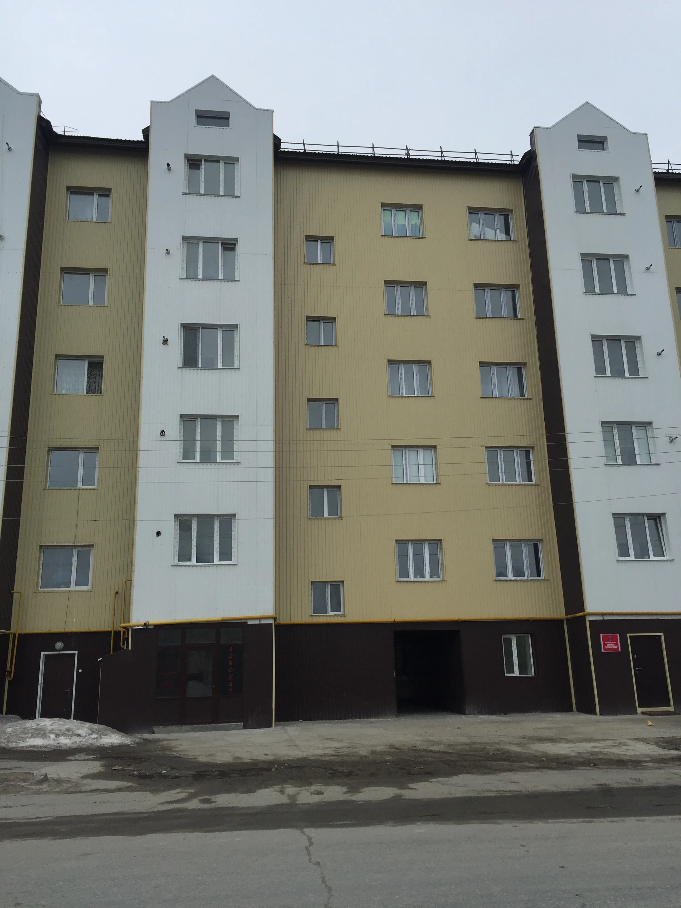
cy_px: 454
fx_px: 761
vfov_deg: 61.7
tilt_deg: +15.3
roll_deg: +1.8
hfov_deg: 48.2
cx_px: 340
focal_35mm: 29
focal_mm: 4.15
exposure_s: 1/1068
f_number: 2.2
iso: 32
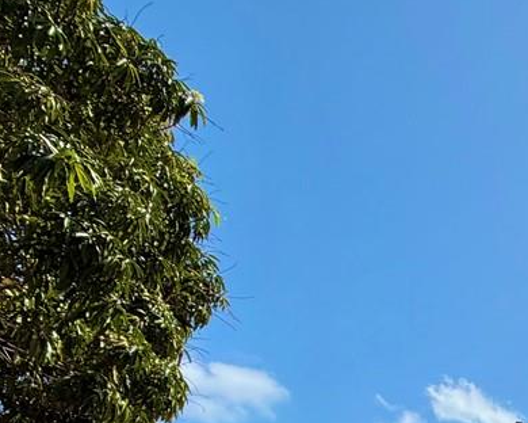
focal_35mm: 56
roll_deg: +1.1
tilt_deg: +4.2
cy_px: 634
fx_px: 875
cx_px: 709
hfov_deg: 27.3
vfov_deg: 22.3
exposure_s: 1/1656
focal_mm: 2.22
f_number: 2.2
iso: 20
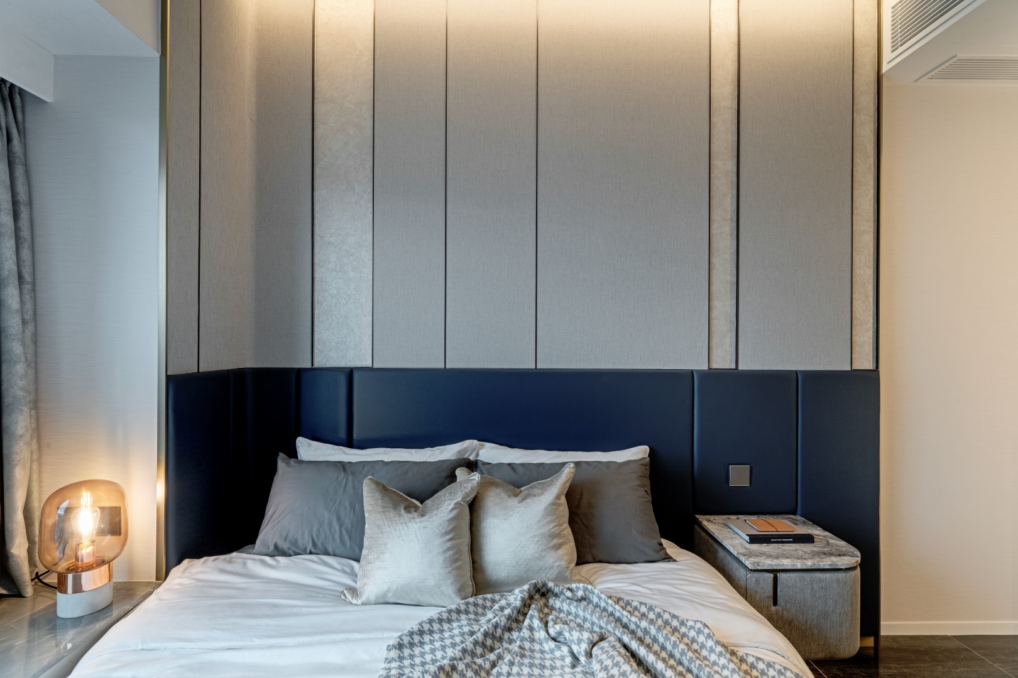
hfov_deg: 93.3
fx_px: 481
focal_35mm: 17
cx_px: 509
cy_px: 339
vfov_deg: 70.4
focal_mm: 17
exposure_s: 1
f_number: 13
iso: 200
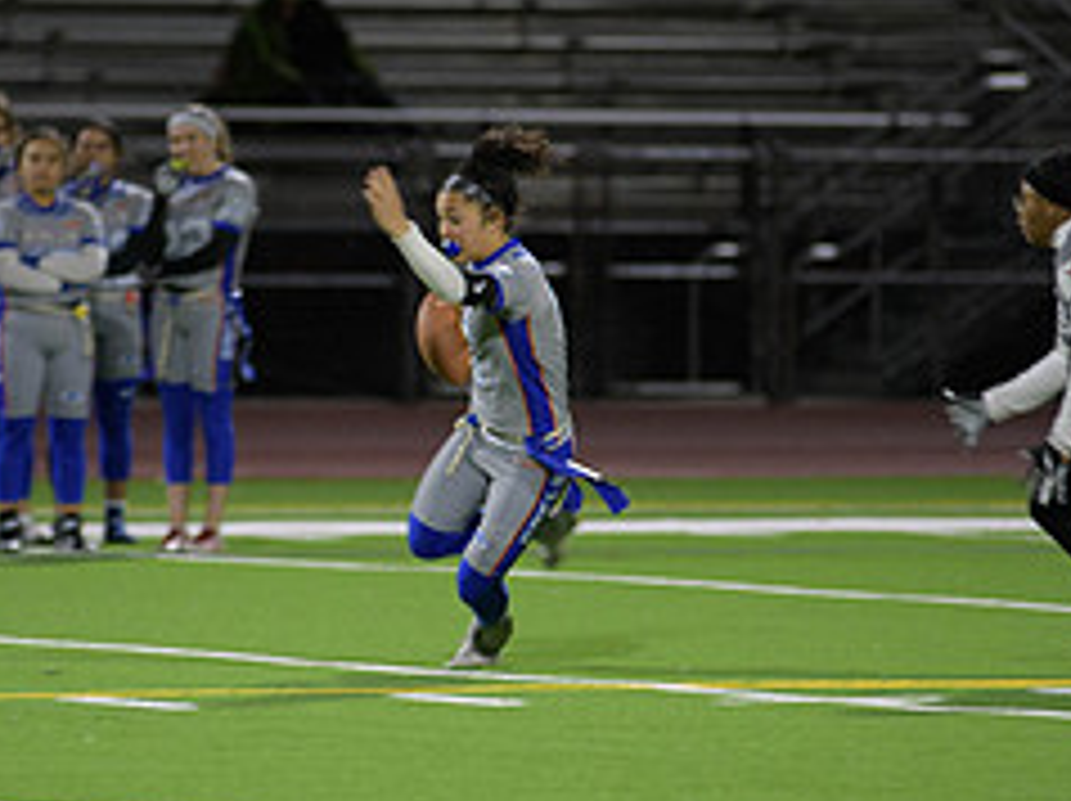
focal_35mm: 469
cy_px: 398
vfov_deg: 3.2
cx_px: 387
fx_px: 14496
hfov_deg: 4.2
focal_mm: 200
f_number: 2.8
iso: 900
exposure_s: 1/200
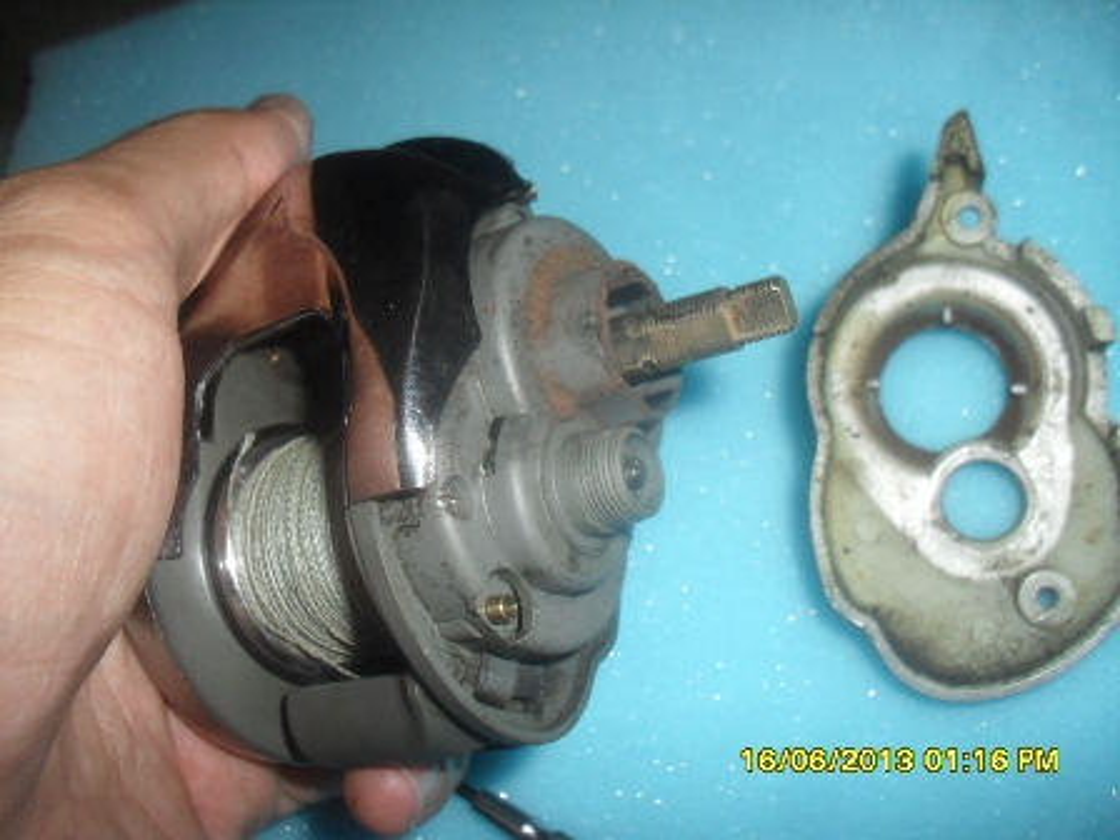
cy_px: 420
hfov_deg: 52.6
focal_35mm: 35
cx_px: 560
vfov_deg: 40.7
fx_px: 1132
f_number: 3.2
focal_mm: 6.3
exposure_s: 1/45
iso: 200
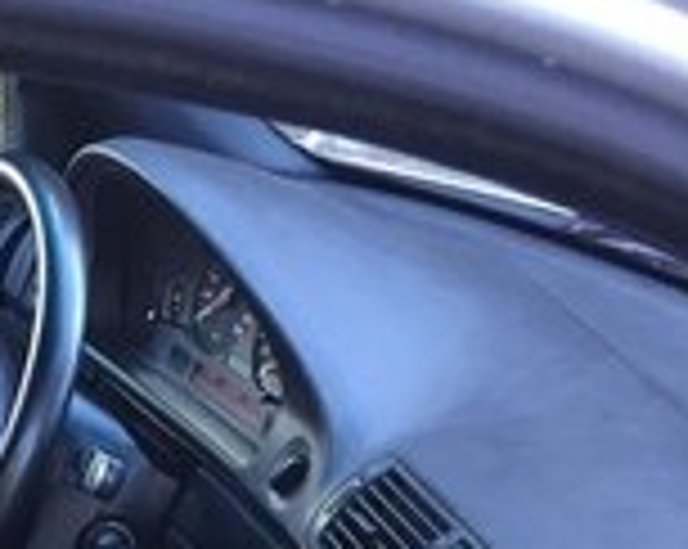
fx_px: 1871
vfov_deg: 14.8
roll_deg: -7.6
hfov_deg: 19.6
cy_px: 945
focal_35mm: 92
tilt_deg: -36.4
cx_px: -144
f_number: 2.2
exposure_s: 1/33
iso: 80
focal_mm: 4.15
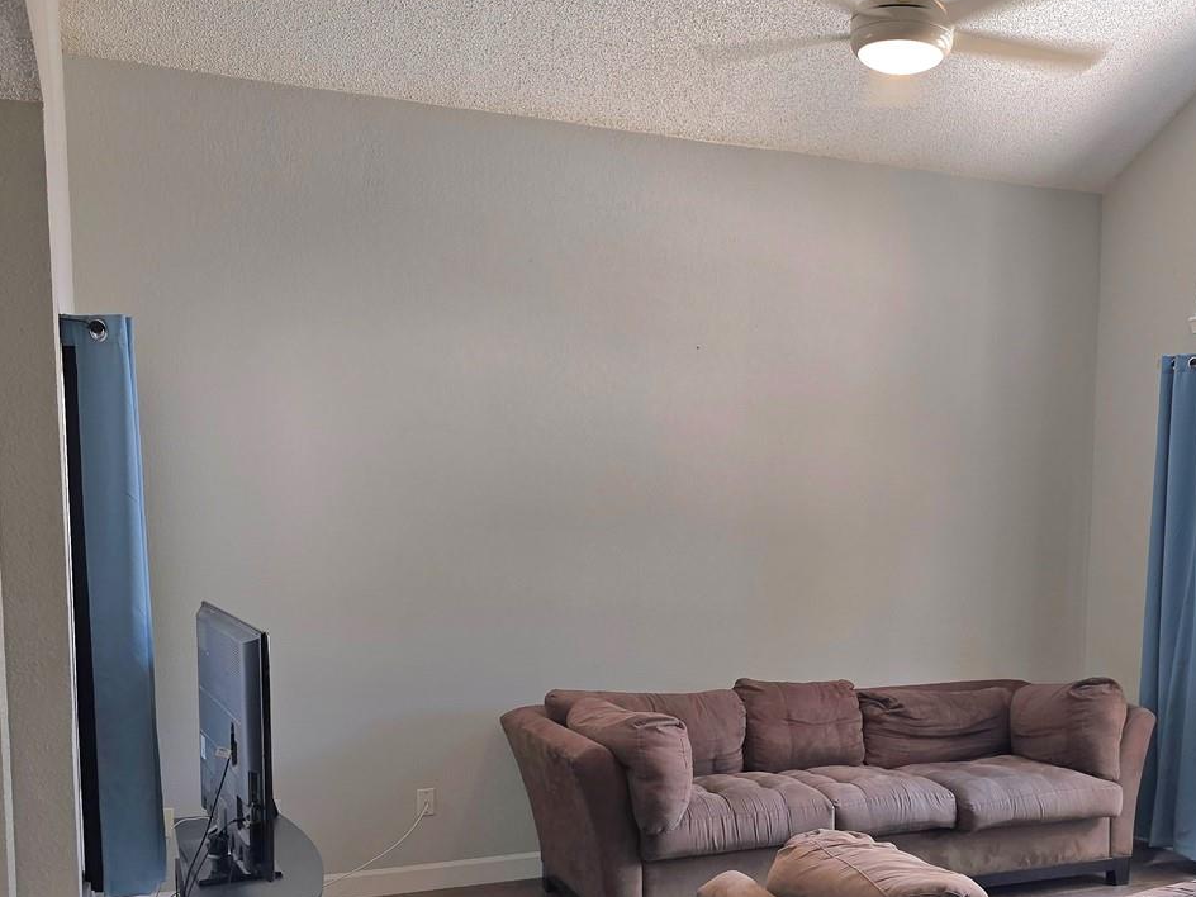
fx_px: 1347
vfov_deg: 36.2
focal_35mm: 39
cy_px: 647
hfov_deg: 47.2
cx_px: 788
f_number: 1.7
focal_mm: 6.3
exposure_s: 1/60.2
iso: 50
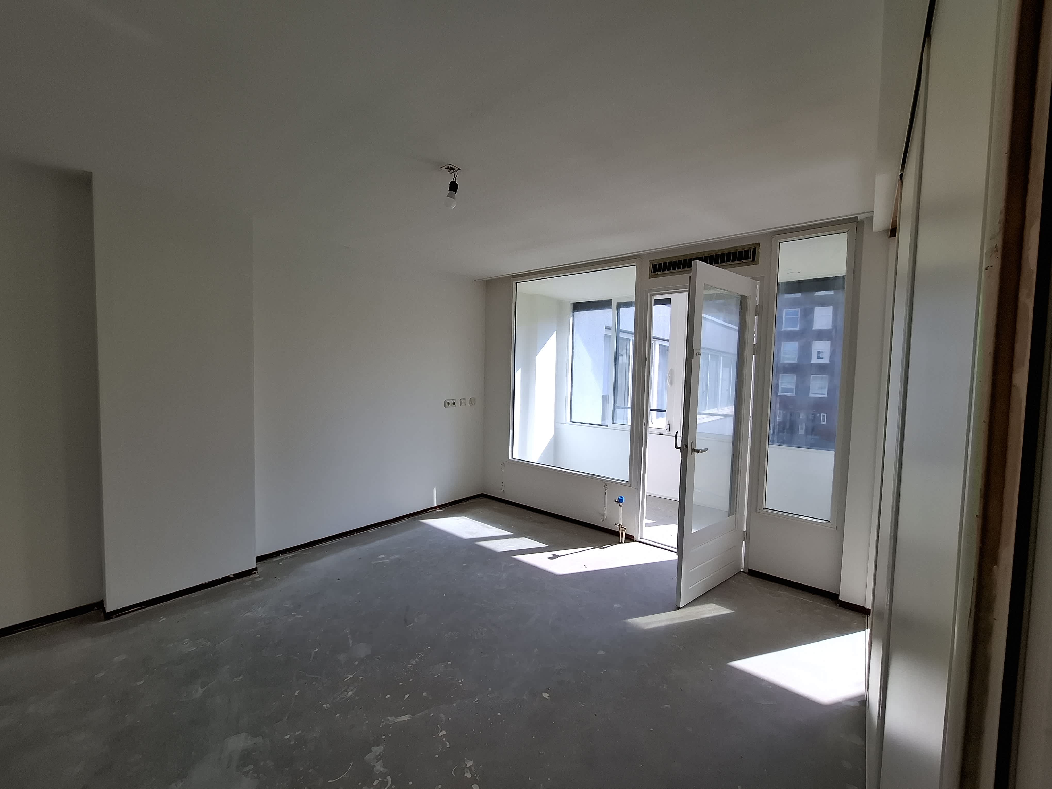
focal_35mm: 13
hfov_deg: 106.2
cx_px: 526
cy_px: 394
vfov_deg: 89.9
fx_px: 395
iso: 40
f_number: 2.2
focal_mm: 1.7
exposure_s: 1/297
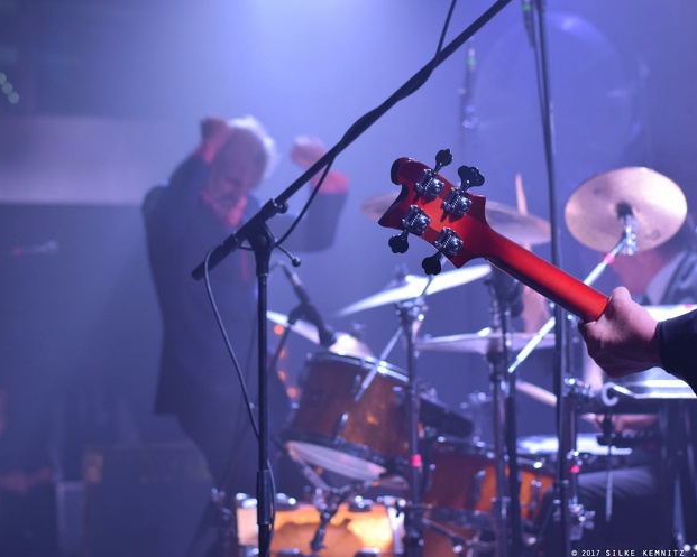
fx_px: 1754
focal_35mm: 85
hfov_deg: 22.5
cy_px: 279
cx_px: 407
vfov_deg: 18.1
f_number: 3.2
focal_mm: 50
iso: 320
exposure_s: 1/100
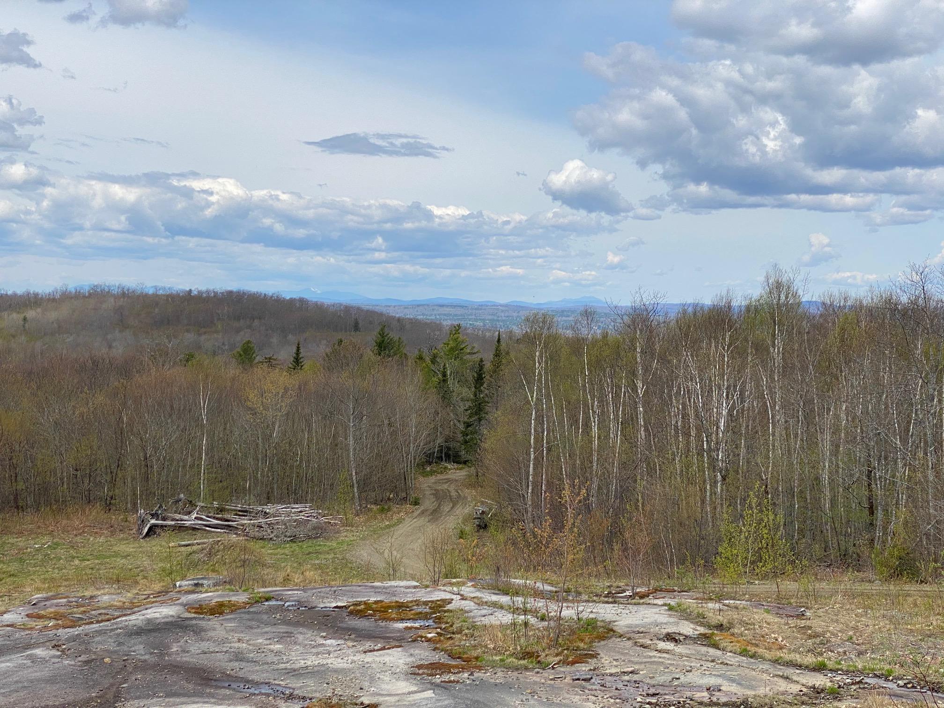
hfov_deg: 36.8
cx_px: 472
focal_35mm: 52
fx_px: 1418
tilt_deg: -2.2
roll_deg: -1.1
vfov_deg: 28.0
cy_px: 354
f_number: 2
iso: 20
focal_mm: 6
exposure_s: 1/2283
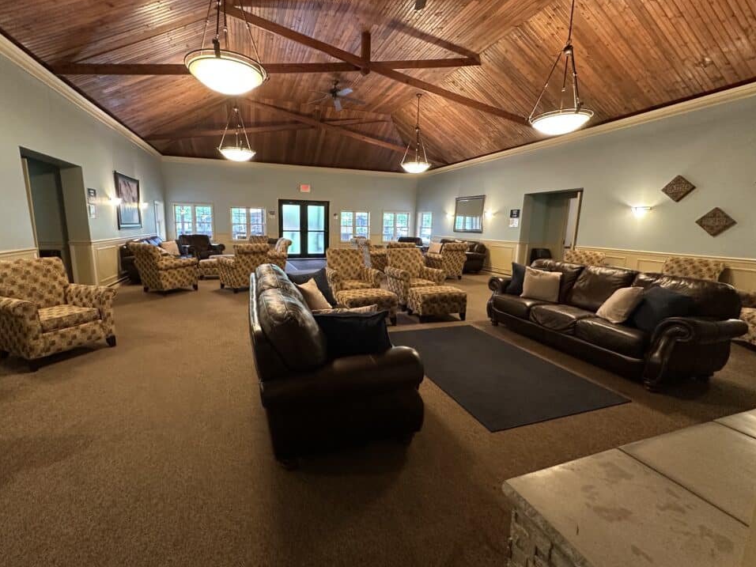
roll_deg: -1.7
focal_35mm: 15
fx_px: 328
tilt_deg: -9.0
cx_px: 353
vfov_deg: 81.7
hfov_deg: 98.0
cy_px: 276
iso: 400
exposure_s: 1/60
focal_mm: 2.22
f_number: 2.2
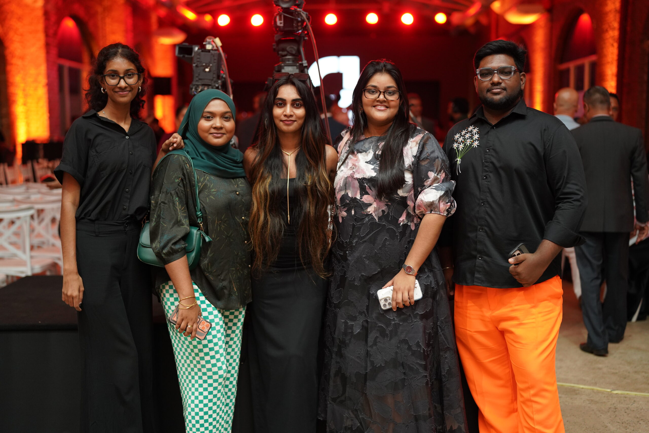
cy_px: 216
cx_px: 324
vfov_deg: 27.0
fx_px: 902
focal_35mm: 50
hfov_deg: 39.6
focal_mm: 50
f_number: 1.8
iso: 1250
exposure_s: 1/160
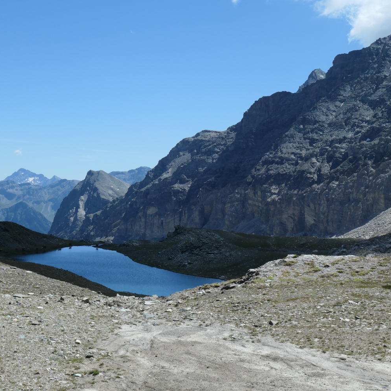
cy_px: 196
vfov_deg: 25.0
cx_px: 122
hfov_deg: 24.8
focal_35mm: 69
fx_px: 882
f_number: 6.3
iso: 200
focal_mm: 19.8
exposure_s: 1/1000
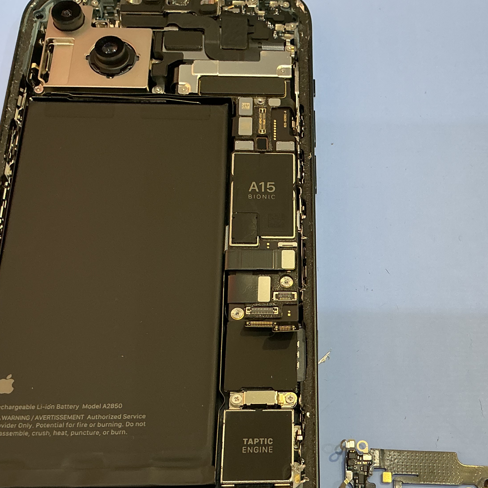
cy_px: 321
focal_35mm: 47
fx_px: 750
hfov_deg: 35.6
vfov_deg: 35.7
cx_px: 338
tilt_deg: -66.2
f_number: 1.8
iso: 64
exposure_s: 1/60
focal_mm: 3
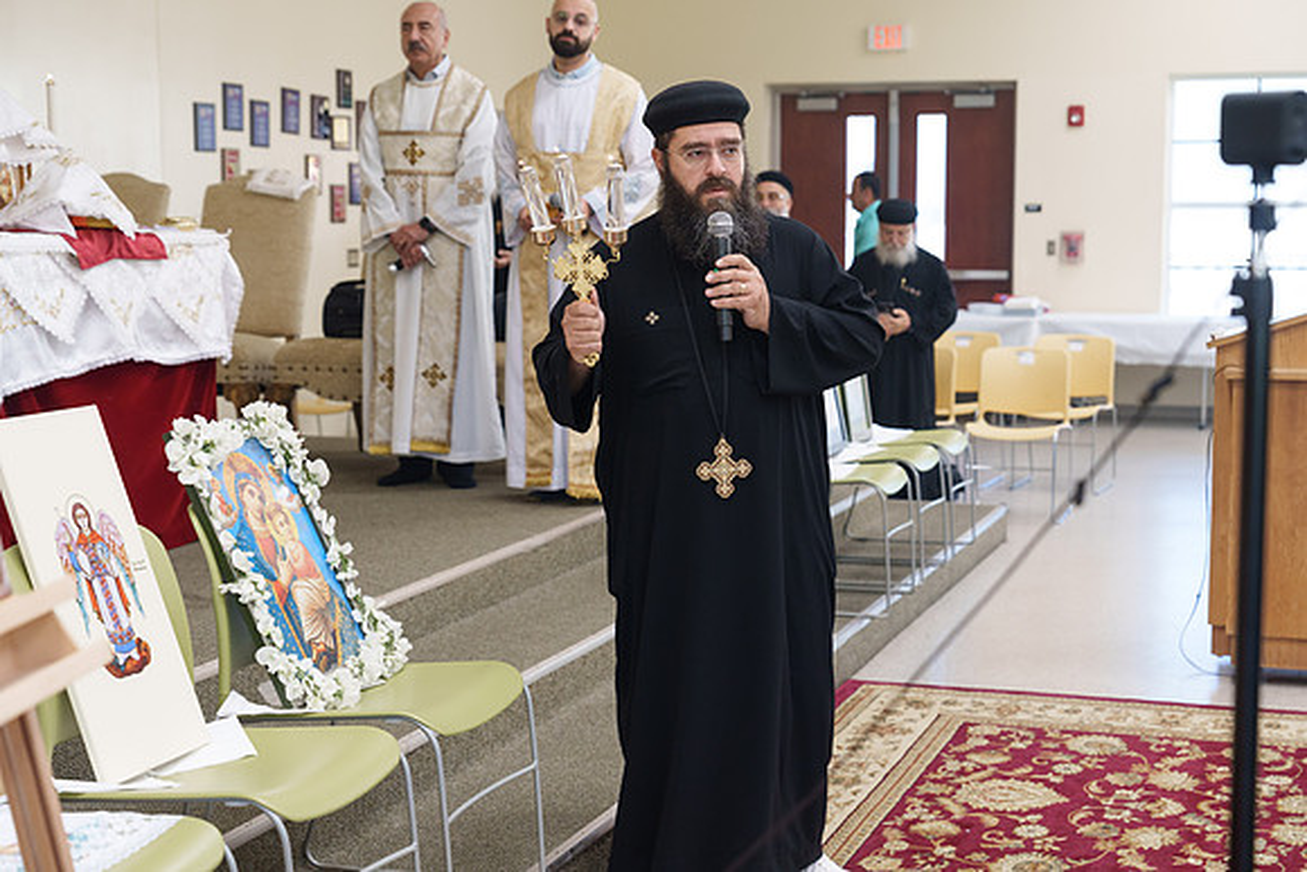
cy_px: 436
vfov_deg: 23.4
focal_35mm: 58
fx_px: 2105
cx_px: 654
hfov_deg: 34.5
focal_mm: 57
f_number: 3.5
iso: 1600
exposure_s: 1/125
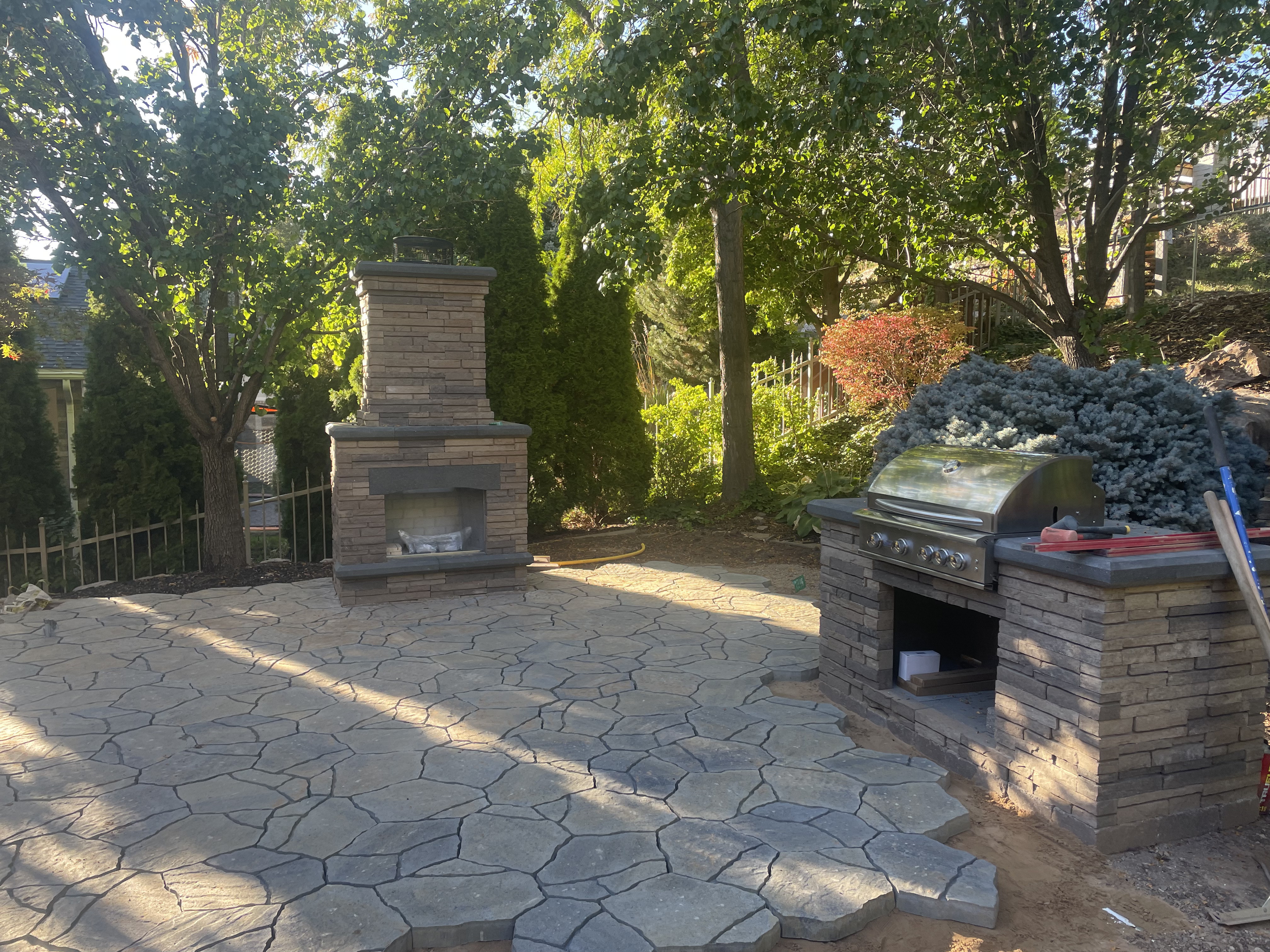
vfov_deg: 53.1
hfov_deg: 67.3
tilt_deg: -6.3
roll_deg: +0.3
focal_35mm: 26
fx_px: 954
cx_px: 635
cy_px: 476
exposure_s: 1/198
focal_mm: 4.2
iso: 32
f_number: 1.6
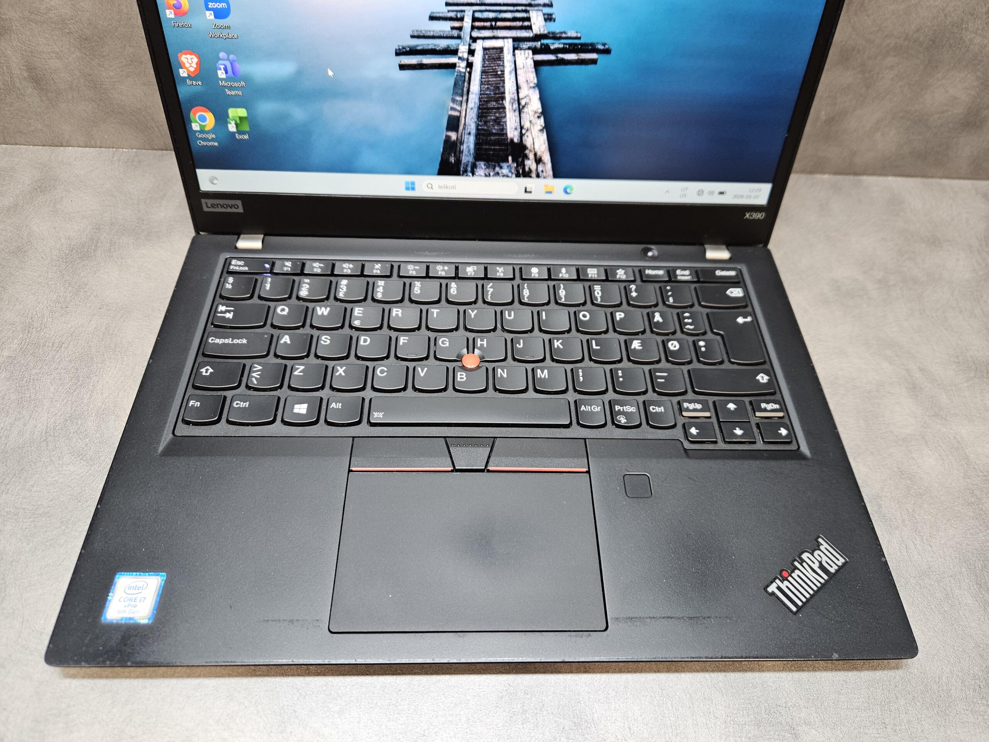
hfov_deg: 73.9
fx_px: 657
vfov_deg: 58.9
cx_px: 494
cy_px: 371
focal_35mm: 23
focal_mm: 5.4
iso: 250
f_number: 1.8
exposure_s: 1/100
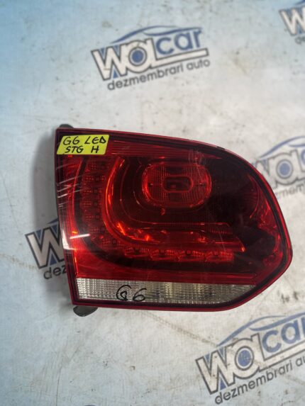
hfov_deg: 53.1
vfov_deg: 67.3
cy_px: 203
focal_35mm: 26
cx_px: 152
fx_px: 305
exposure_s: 1/121
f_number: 1.6
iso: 100
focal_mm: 5.1
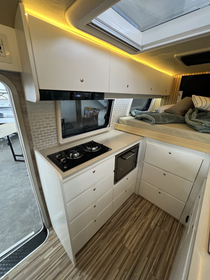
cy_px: 140
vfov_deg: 106.2
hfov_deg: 89.9
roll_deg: -0.6
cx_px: 105
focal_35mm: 13
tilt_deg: -21.7
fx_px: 105
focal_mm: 1.57
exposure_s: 1/61
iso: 250
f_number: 1.8
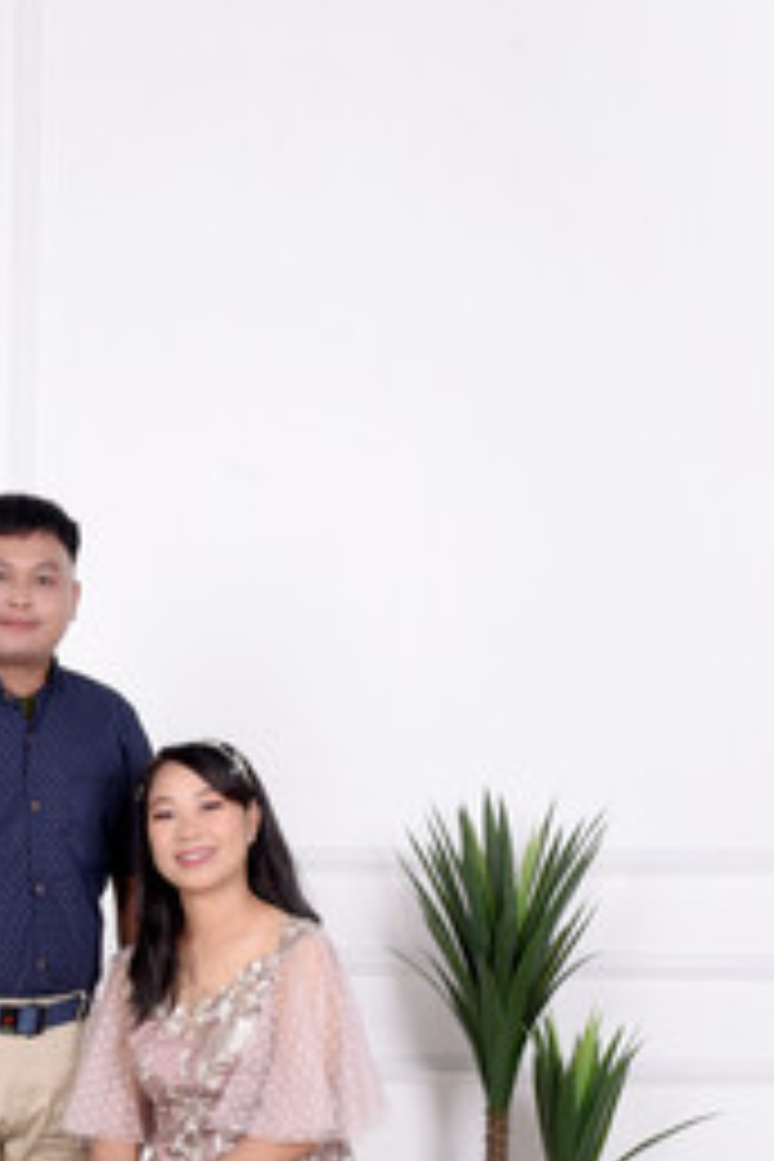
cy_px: 846
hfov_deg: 14.5
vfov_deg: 21.7
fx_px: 2999
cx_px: 63
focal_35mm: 93
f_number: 9
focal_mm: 48
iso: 400
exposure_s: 1/125
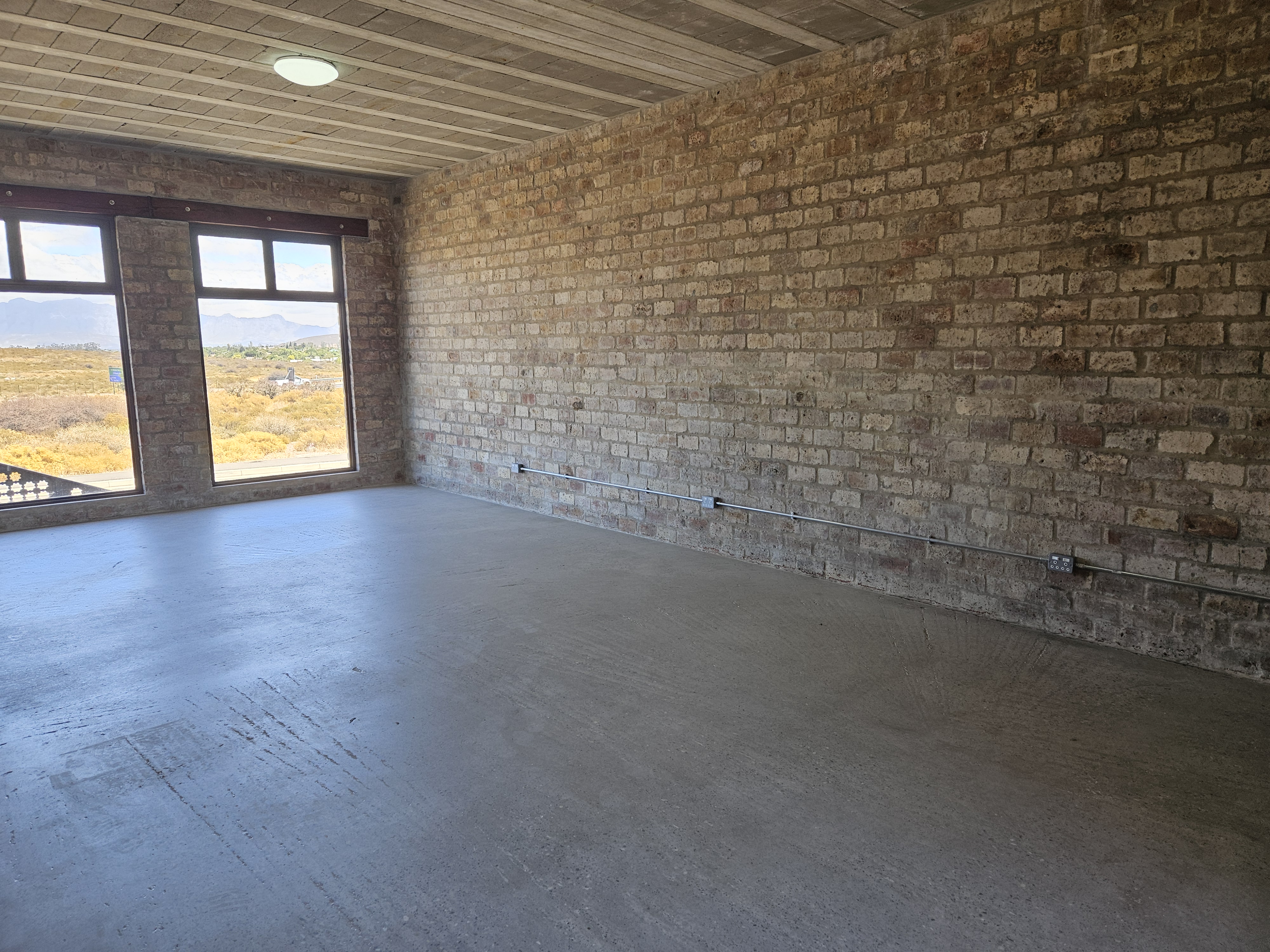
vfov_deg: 58.9
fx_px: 844
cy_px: 476
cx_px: 635
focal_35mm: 23
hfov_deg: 73.9
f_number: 1.8
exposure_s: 1/359
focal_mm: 5.4
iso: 125
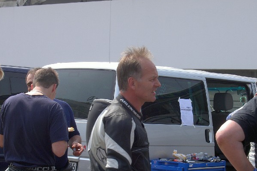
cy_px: 112
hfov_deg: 17.5
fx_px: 835
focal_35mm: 117
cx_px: 129
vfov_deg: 11.7
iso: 100
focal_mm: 17.4
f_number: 6.8
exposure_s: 1/160
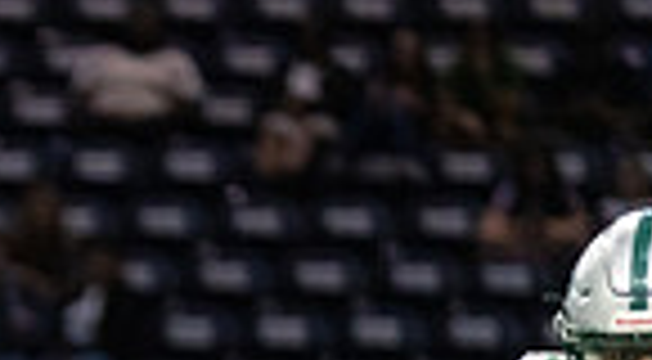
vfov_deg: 1.5
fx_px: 13337
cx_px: -467
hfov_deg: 2.8
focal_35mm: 775
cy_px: 847
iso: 4000
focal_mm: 181
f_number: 2.8
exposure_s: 1/1250
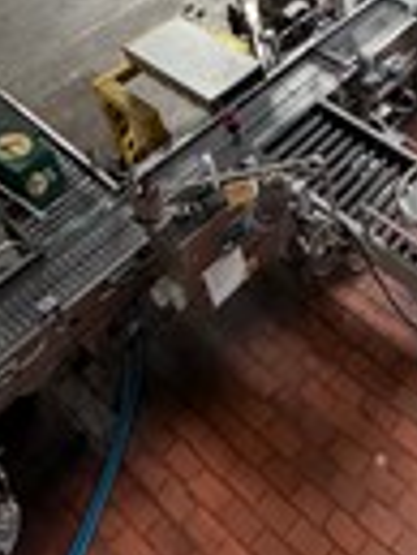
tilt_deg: -27.2
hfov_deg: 22.8
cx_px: 628
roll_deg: -0.6
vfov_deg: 29.2
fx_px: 834
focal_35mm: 52
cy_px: -181
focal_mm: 2.22
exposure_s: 1/84
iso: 320
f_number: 2.2
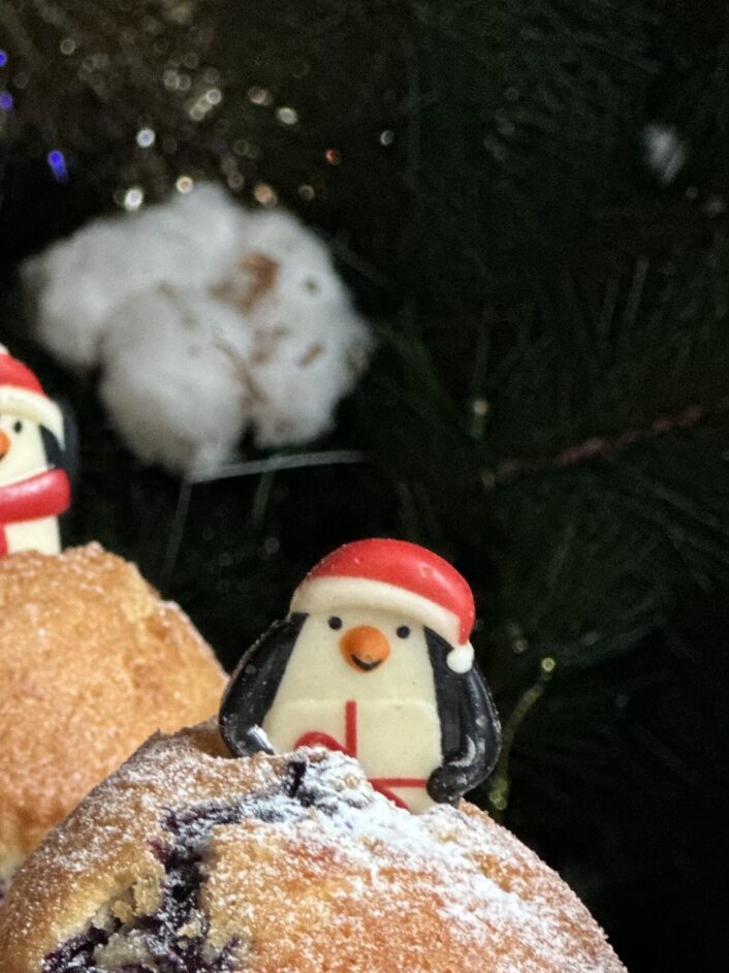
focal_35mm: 157
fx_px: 4410
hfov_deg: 9.4
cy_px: 576
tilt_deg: -8.7
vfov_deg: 12.6
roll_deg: -0.2
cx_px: 17
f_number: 2.8
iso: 800
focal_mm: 9
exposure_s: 1/14
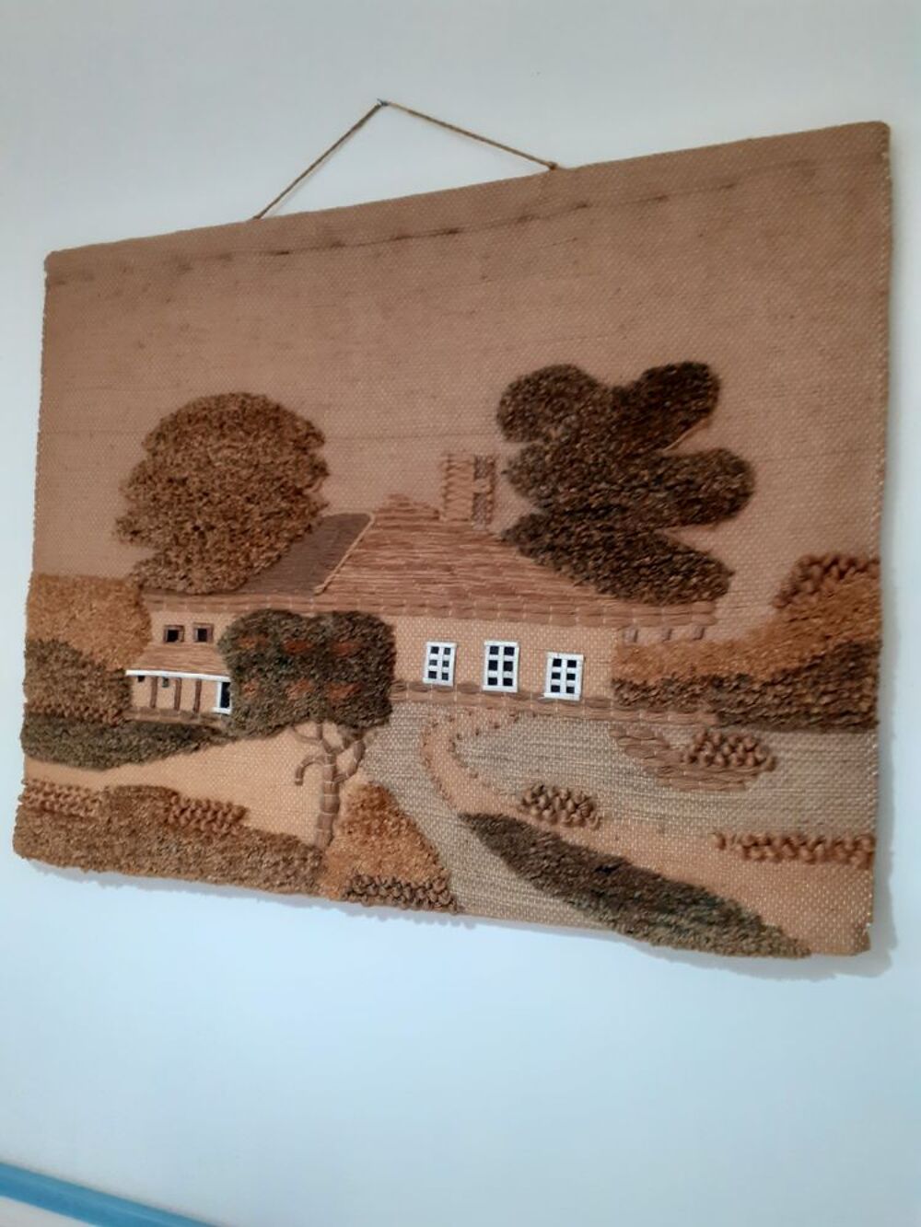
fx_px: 958
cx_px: 460
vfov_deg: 65.3
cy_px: 614
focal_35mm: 27
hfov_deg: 51.4
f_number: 1.9
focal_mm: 3.6
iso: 200
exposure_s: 1/30
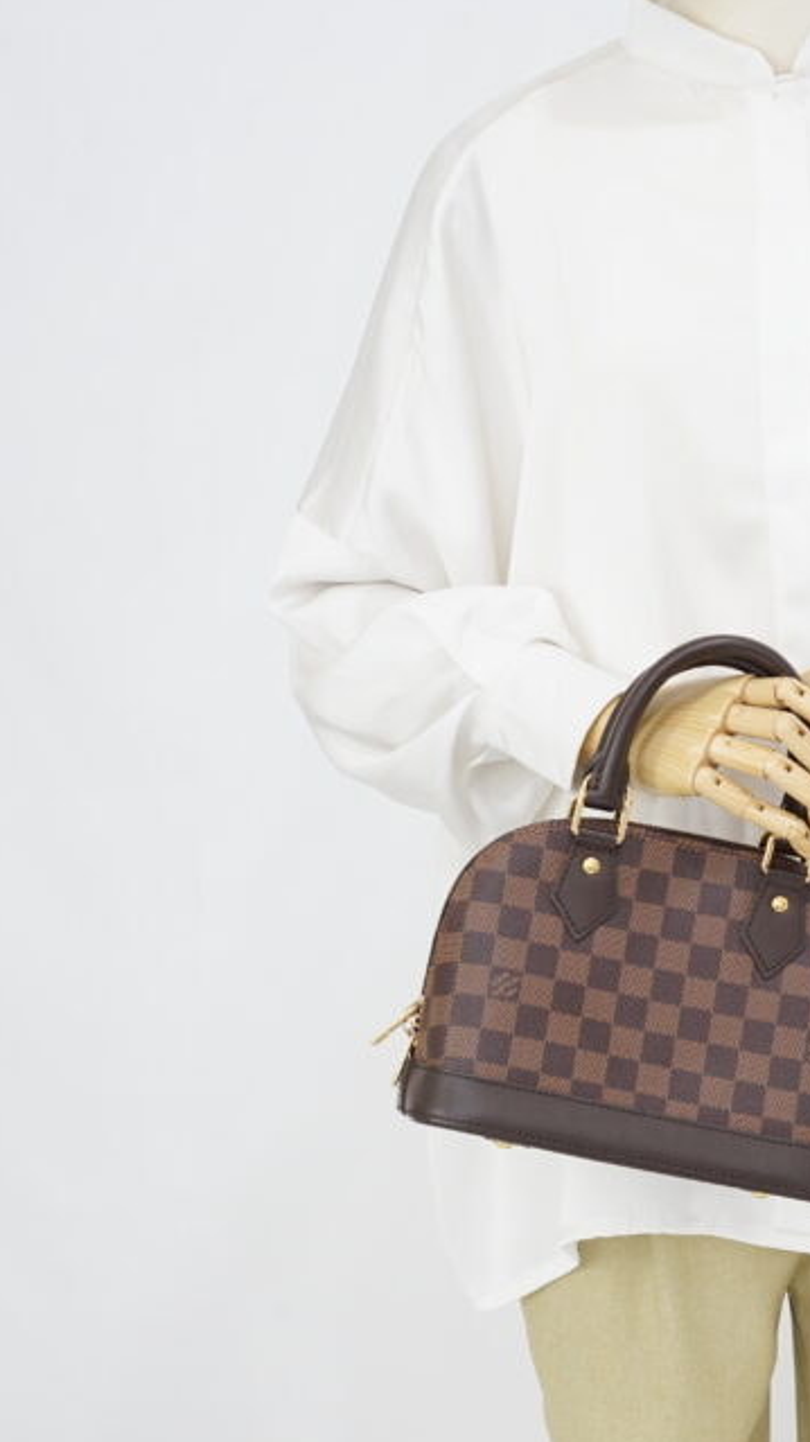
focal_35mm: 84
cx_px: 764
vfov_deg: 25.2
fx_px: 3210
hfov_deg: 14.2
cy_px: 968
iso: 640
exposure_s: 1/3
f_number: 9
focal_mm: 50
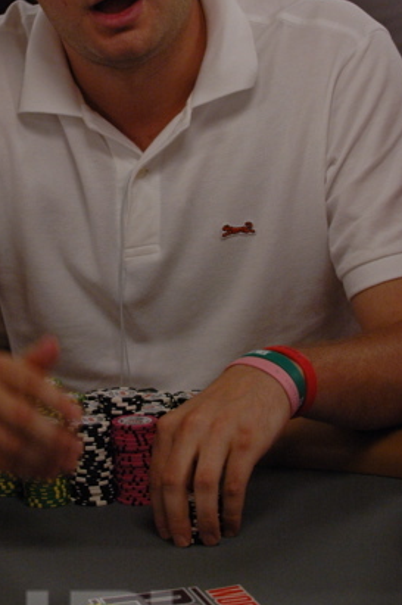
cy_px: 226
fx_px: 3341
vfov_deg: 10.3
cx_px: 103
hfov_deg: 6.9
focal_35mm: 199
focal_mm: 78
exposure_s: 1/80
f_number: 3.5
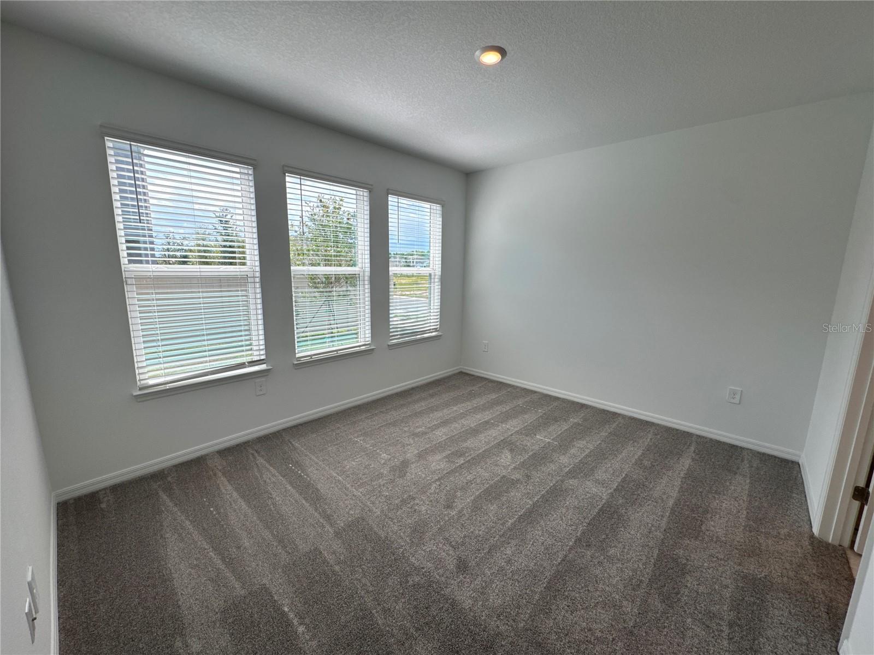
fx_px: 353
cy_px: 328
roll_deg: -0.9
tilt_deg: -9.8
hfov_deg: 102.1
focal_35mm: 14
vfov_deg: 85.7
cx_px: 437
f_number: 2.2
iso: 40
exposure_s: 1/308
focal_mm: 2.22
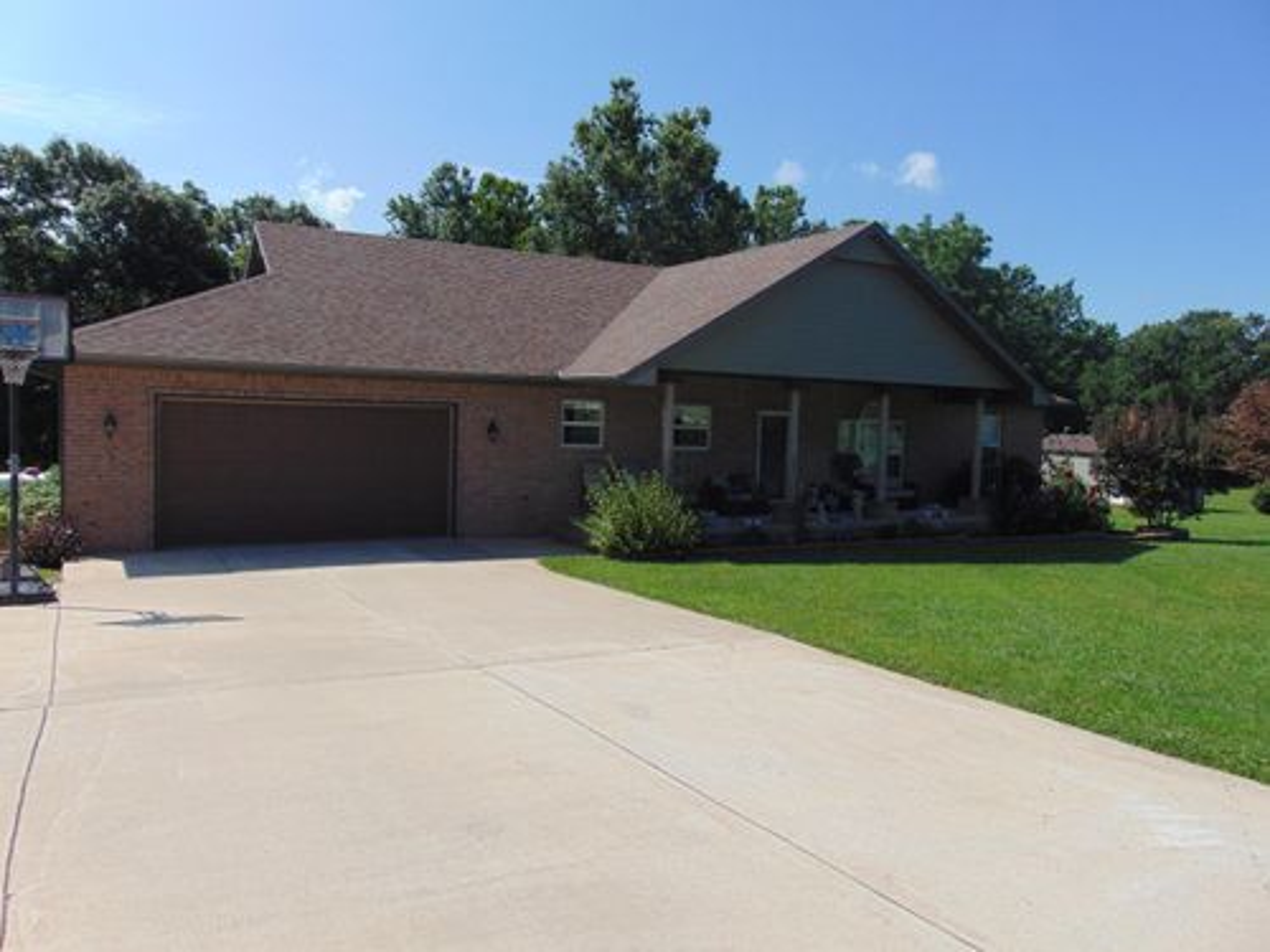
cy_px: 476
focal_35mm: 25
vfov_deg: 54.9
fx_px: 917
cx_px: 635
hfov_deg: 69.4
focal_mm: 4.5
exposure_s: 1/250
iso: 80
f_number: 7.7
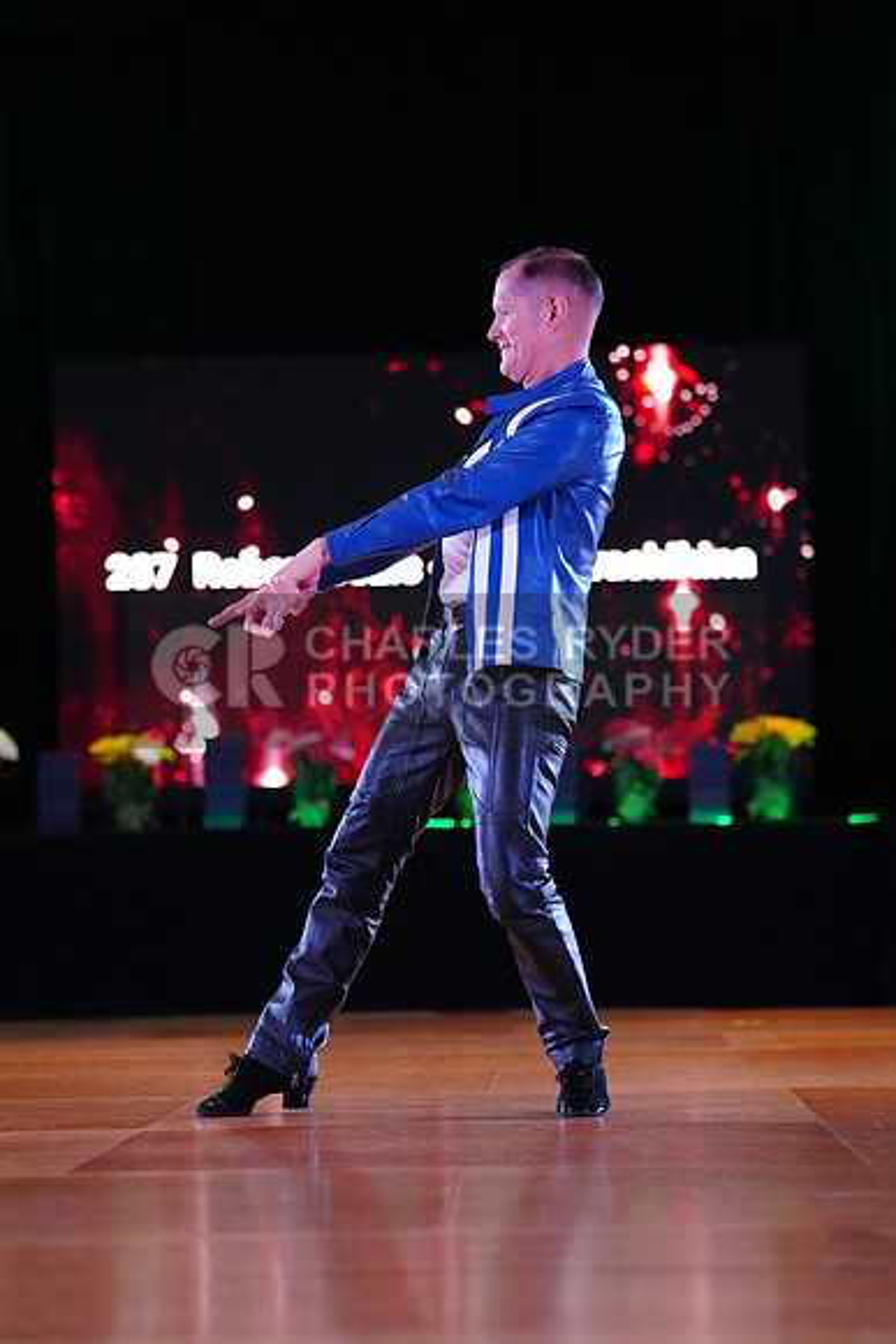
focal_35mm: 108
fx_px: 4029
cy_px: 672
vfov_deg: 18.9
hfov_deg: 12.7
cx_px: 448
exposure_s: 1/400
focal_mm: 108
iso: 6400
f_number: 2.8
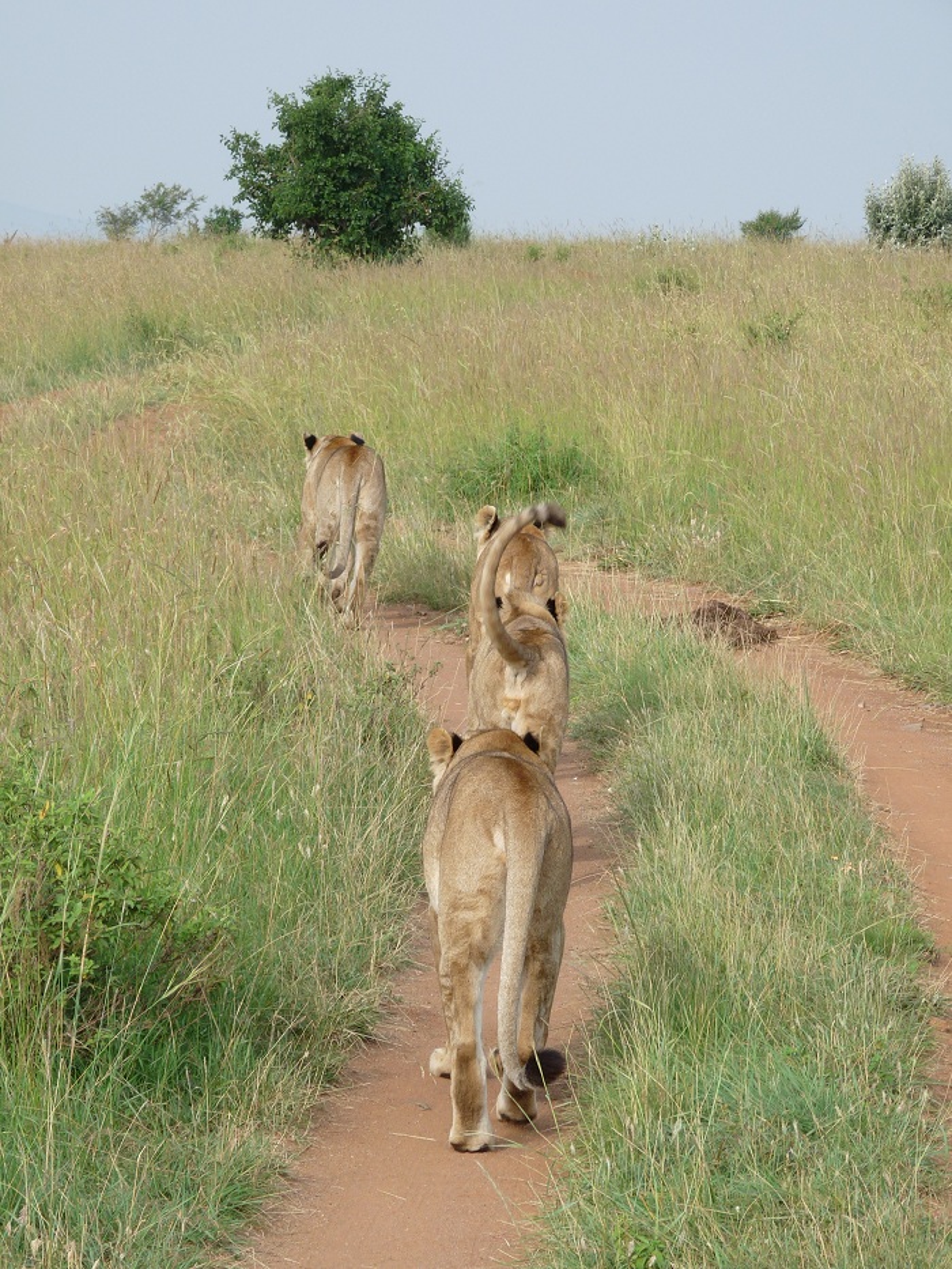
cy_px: 634
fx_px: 6892
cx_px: 476
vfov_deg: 10.5
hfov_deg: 7.9
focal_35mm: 188
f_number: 5
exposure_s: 1/250
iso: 100
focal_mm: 33.5
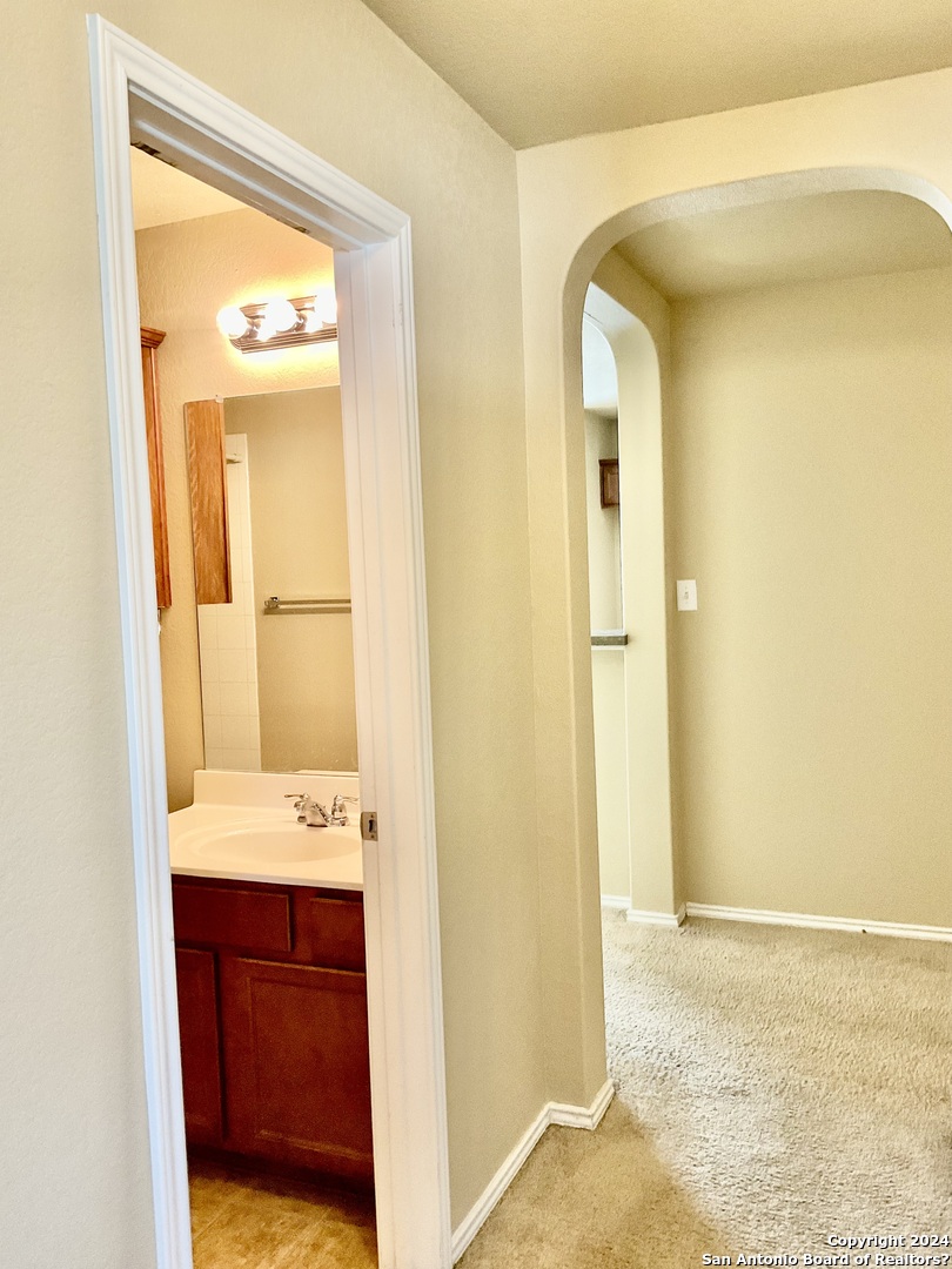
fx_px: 1063
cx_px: 476
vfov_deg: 61.7
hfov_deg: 48.2
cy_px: 634
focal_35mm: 29
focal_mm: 3
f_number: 1.8
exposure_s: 1/60
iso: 160
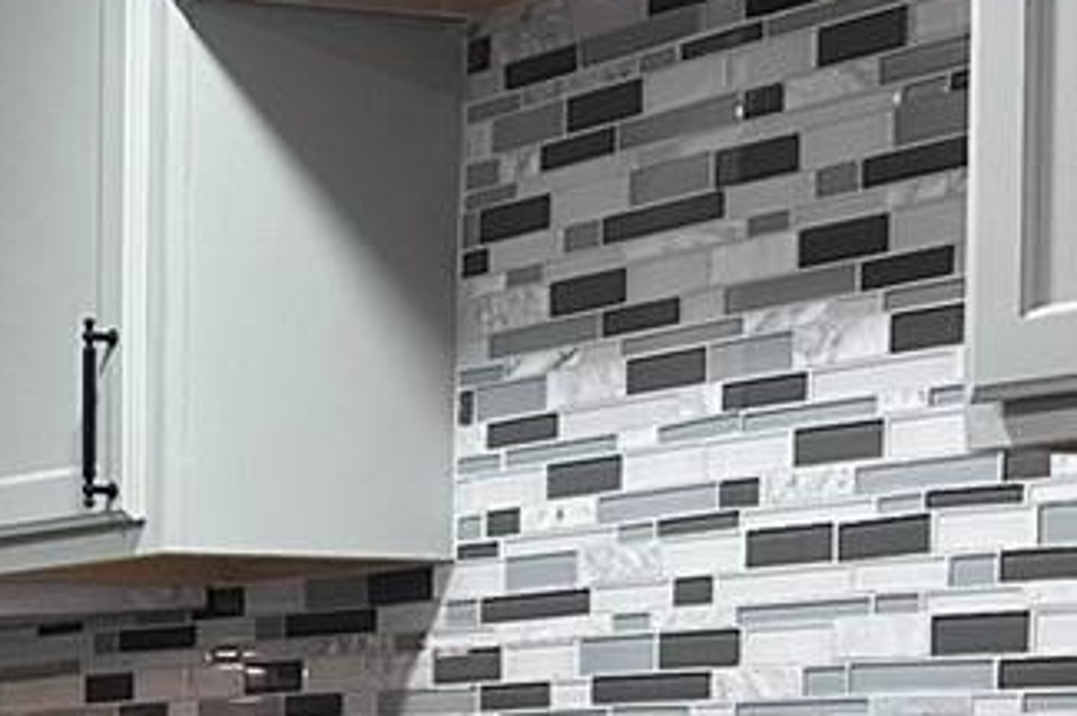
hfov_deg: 15.9
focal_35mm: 123
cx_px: -275
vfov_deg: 10.8
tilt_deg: -2.6
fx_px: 3676
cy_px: 988
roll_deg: +0.8
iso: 160
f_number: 1.78
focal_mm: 6.86
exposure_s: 1/60
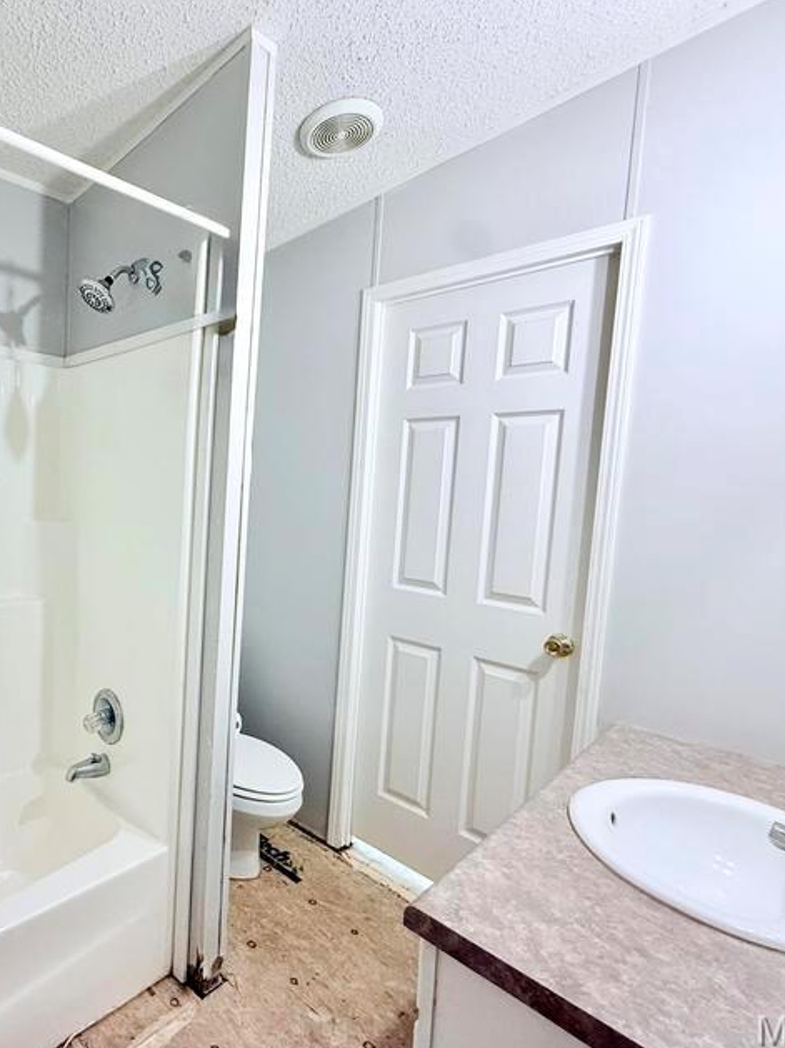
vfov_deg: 84.7
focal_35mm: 19
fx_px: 575
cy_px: 526
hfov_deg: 64.0
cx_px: 184
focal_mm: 2.22
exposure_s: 1/60
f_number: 2.2
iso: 320
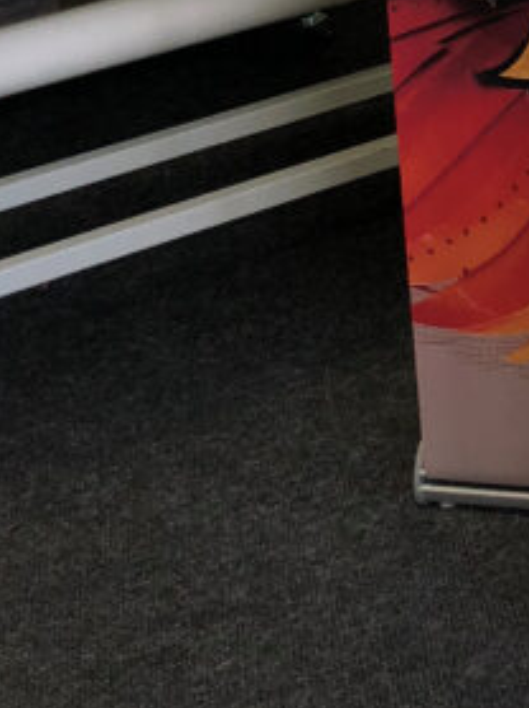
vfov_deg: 16.6
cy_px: -374
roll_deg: +2.0
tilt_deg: -10.5
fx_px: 2184
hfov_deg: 12.5
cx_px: 966
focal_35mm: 107
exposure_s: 1/100
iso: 64
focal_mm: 3.99
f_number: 1.8
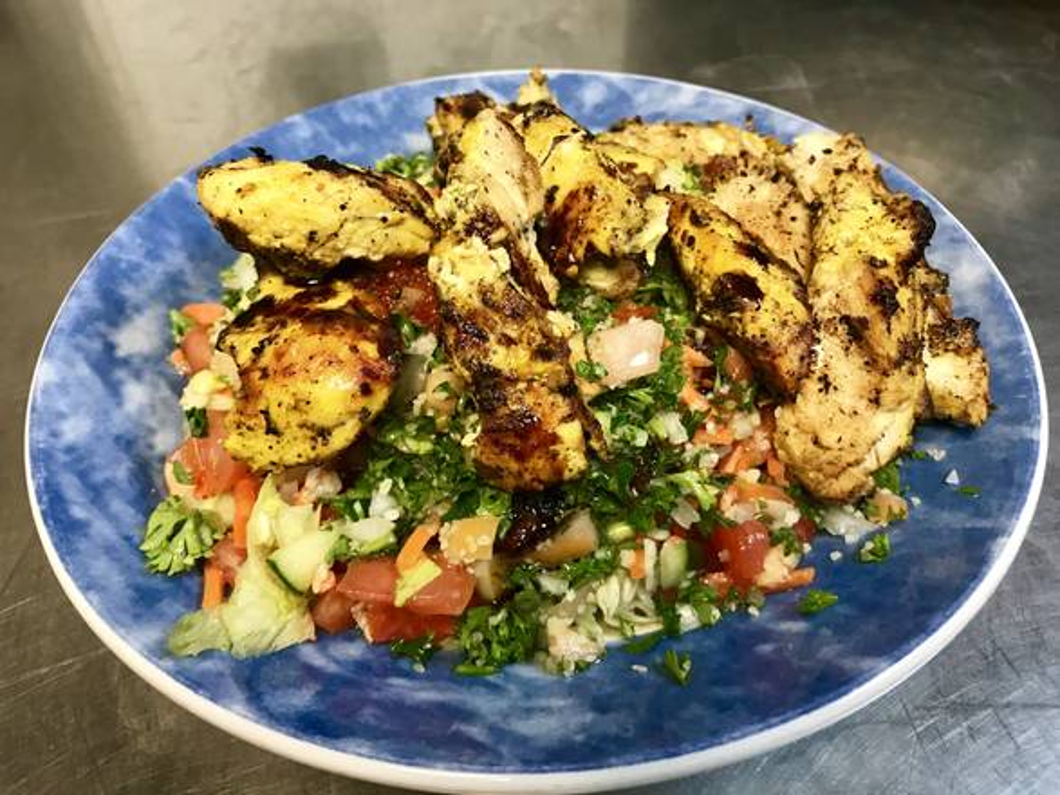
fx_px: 857
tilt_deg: -44.4
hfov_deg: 63.5
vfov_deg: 49.7
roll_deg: +1.9
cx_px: 530
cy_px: 398
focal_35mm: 28
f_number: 1.8
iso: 40
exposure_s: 1/20
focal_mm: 3.99
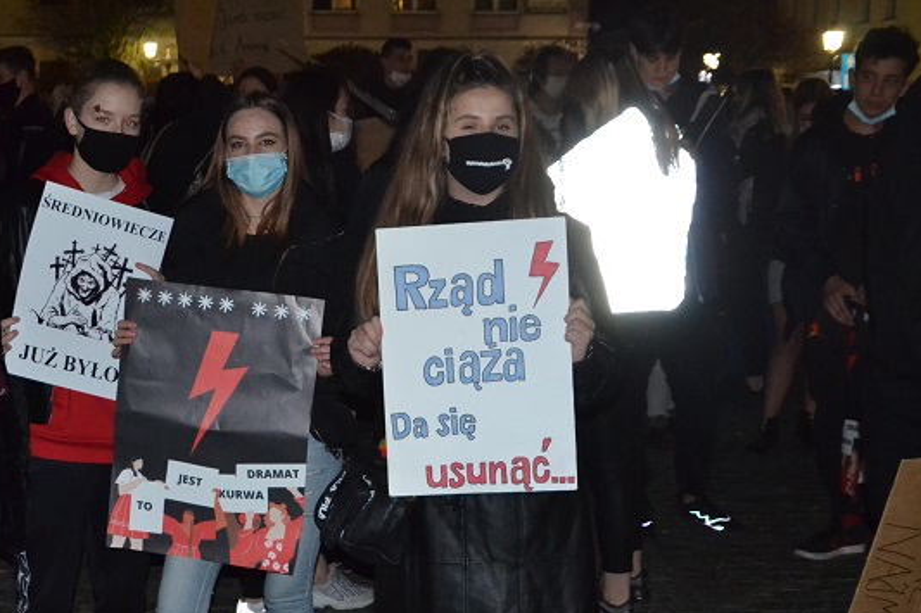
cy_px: 446
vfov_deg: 18.8
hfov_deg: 27.7
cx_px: 233
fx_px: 1841
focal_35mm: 72
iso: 3200
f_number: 4.2
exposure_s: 1/60
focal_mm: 32
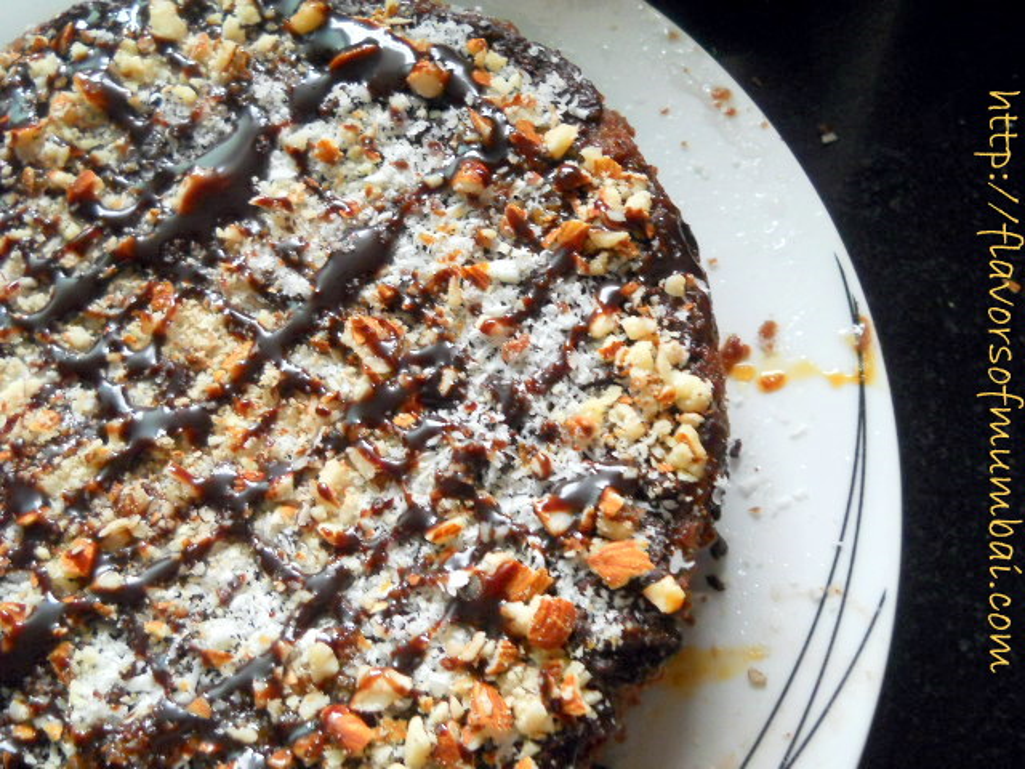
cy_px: 384
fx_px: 1214
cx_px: 512
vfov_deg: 35.1
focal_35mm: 41
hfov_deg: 45.8
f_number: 3.1
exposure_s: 1/20
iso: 400
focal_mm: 6.72
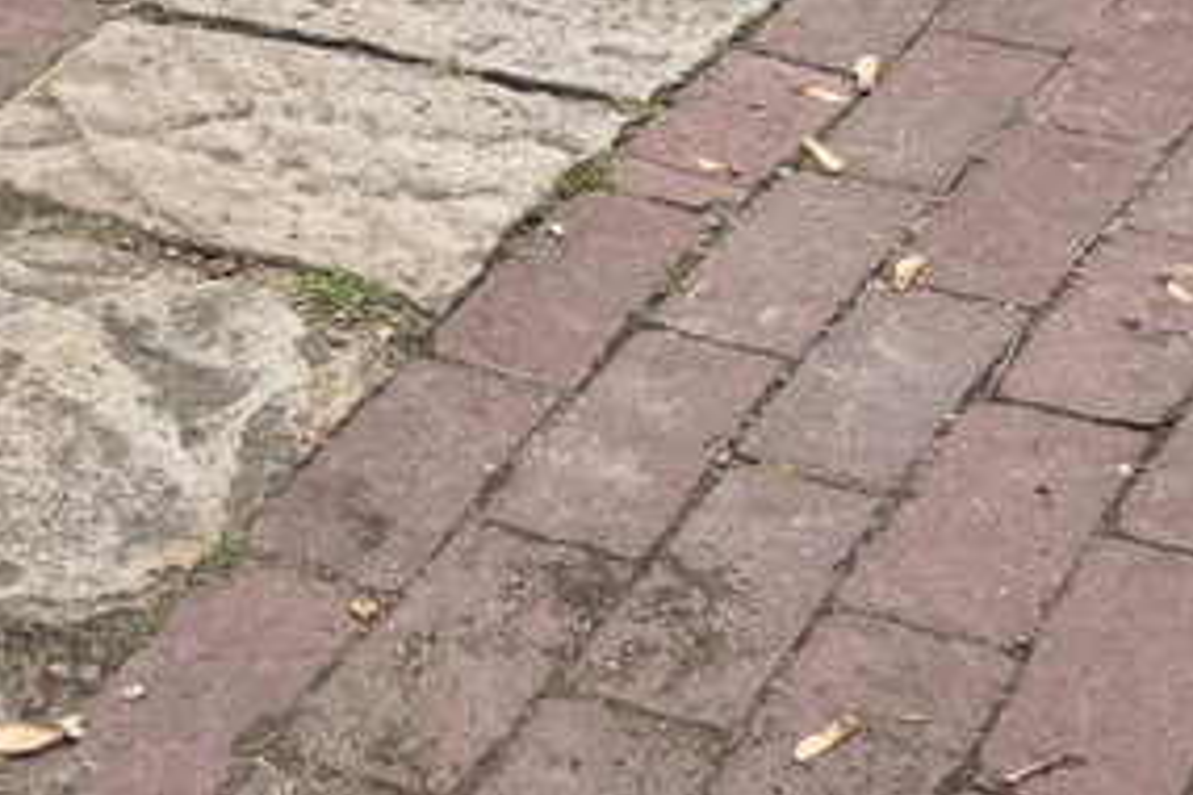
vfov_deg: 11.7
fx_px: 3214
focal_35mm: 97
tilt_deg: -3.1
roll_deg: +6.6
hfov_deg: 20.0
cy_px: -1075
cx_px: -138
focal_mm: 4.2
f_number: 1.6
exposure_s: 1/161
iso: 32
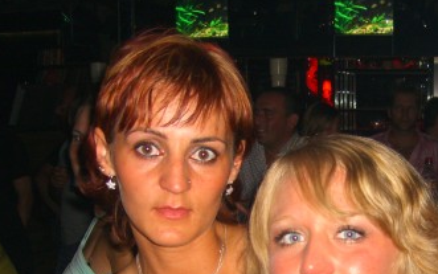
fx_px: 872
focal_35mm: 73
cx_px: 355
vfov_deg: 17.3
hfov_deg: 27.6
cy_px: 290
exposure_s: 1/60
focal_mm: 7.9
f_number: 2.8
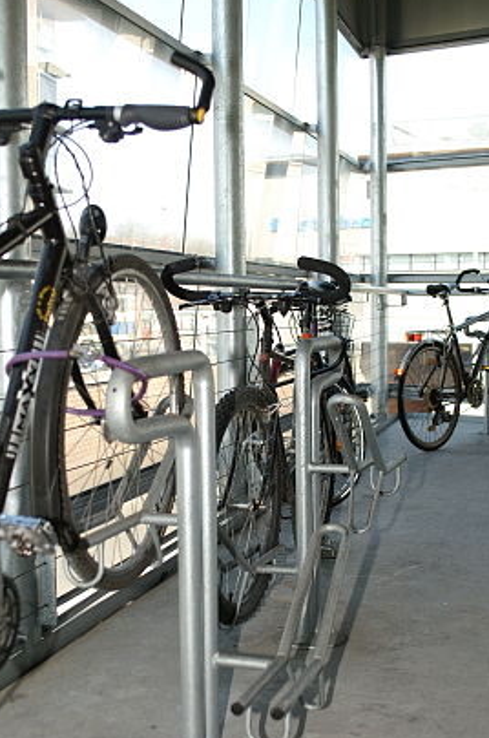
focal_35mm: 52
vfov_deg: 38.2
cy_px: 402
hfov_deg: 25.9
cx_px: 244
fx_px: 1063
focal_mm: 28
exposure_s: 1/250
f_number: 3.5
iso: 100
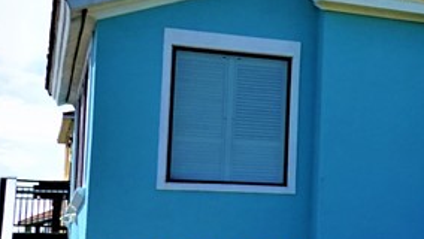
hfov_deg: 17.4
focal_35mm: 96
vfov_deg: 12.6
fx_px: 1080
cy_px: 178
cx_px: 793
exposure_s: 1/1000
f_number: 4.5
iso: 100
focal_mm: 9
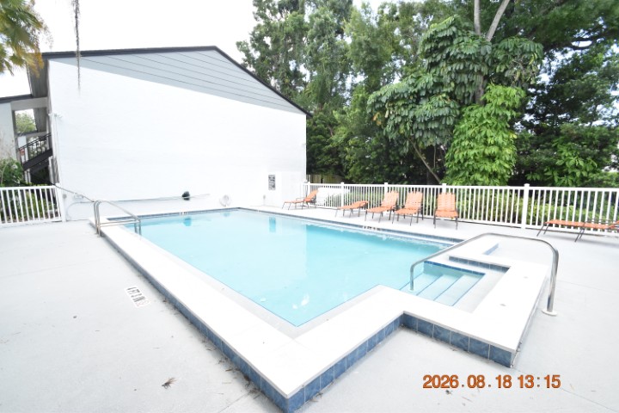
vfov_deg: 77.3
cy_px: 206
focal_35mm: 15
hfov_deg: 100.4
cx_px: 310
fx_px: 258
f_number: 8
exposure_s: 1/250
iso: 400
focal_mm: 10
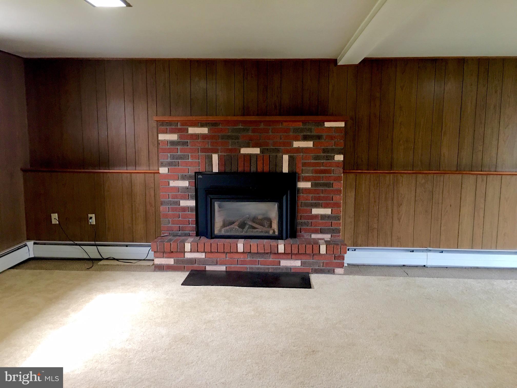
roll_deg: -1.2
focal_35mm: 29
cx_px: 258
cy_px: 194
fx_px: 433
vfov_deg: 48.2
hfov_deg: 61.7
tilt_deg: -7.6
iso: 64
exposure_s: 1/15
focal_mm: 4.15
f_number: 2.2
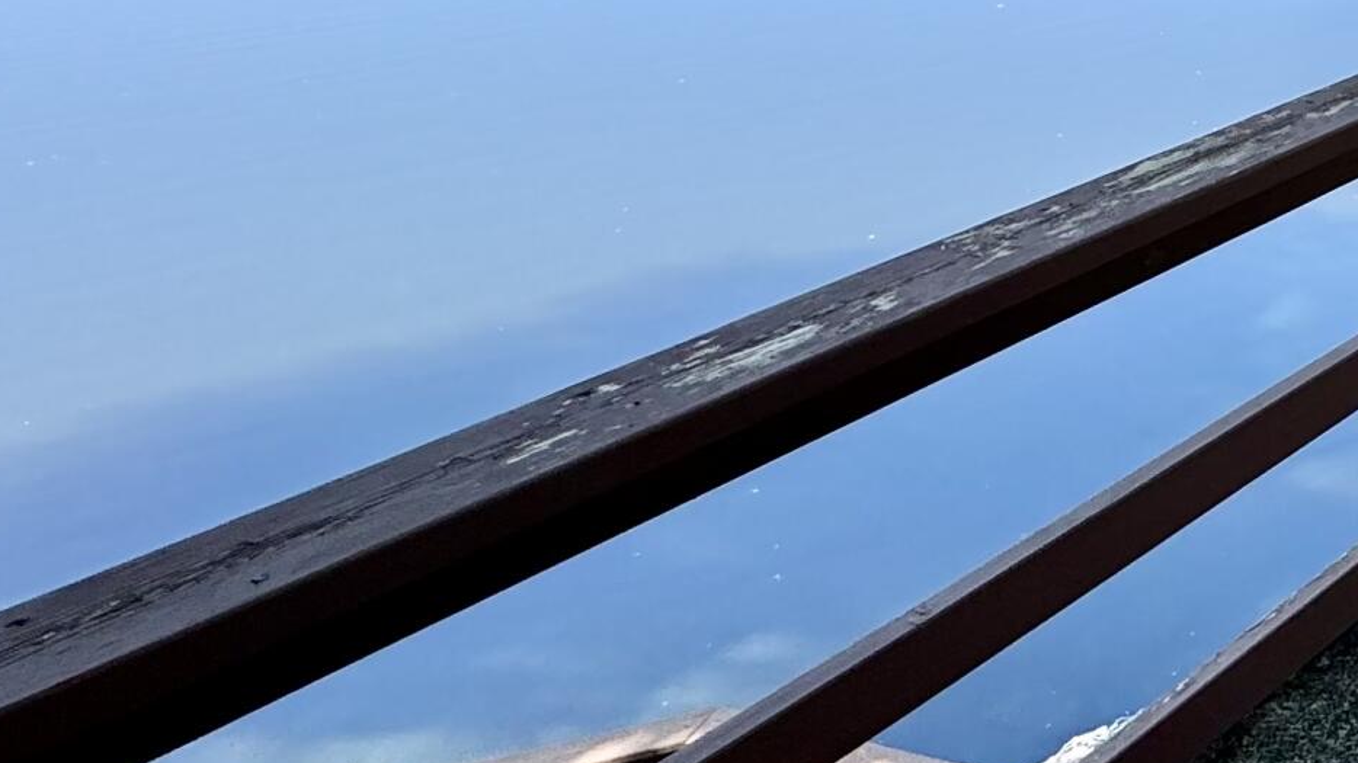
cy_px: 22
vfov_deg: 23.5
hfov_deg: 26.9
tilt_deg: -14.7
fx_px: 1764
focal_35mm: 49
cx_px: 2120
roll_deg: -2.5
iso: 40
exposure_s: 1/448
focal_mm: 2.22
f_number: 2.2
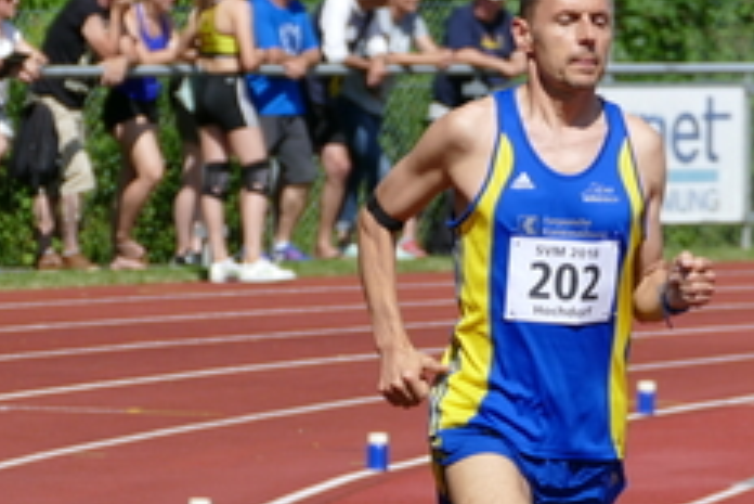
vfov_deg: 2.7
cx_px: 676
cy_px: 423
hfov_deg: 4.1
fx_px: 10541
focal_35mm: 503
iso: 125
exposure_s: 1/1300
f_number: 4
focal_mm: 78.73
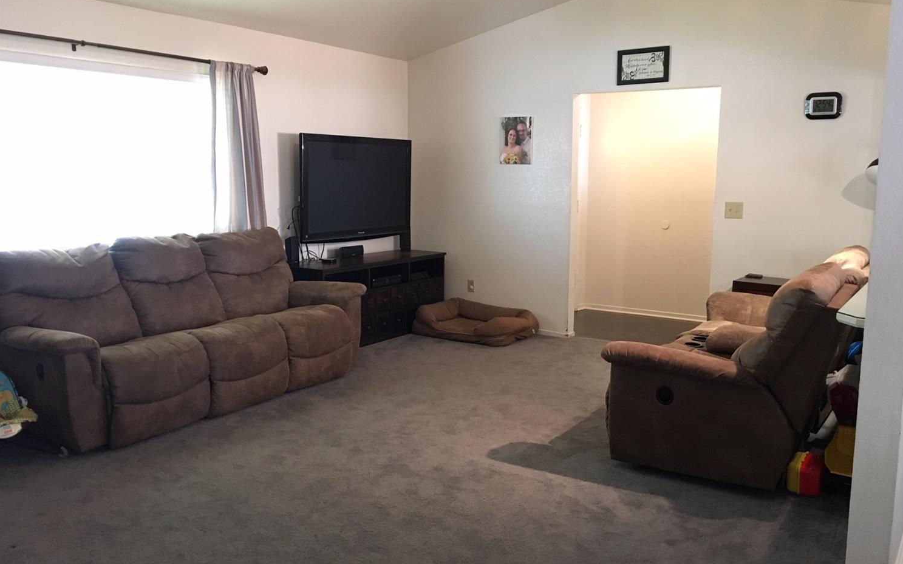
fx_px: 763
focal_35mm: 31
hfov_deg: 61.2
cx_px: 454
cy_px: 275
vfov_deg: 40.6
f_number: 2.2
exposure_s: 1/24
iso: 200
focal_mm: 4.15
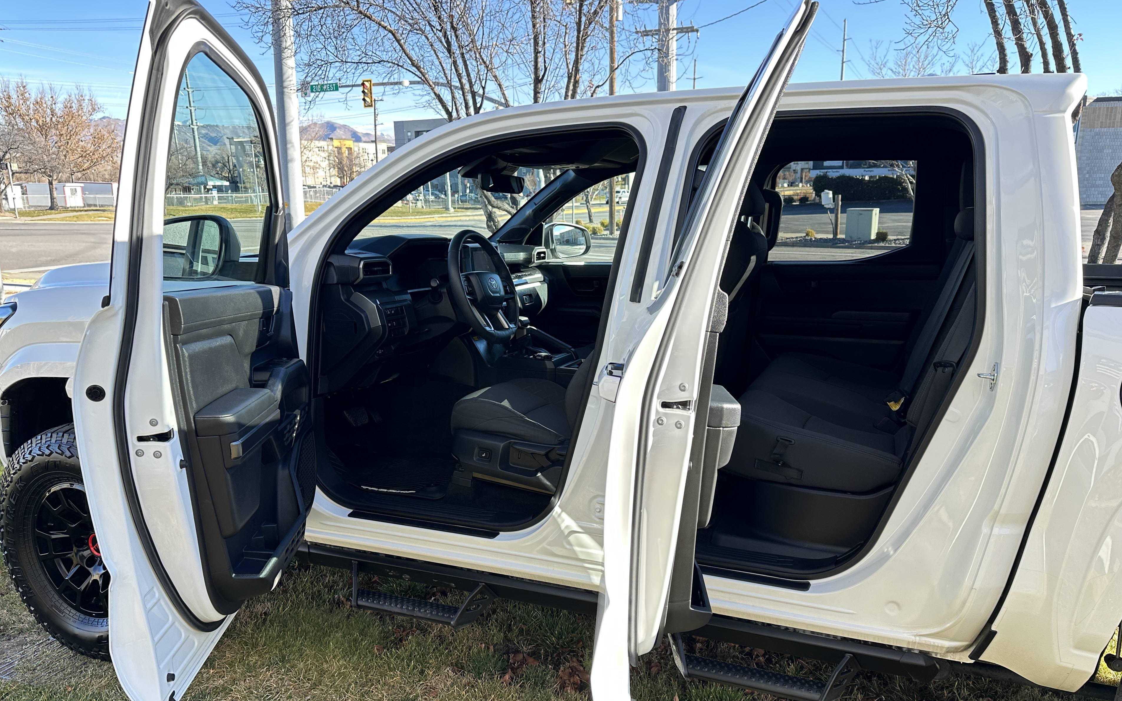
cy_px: 399
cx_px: 562
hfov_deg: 68.4
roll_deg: +1.5
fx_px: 826
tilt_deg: -13.9
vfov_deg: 45.9
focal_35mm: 27
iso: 80
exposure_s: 1/480
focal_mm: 6.86
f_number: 1.78
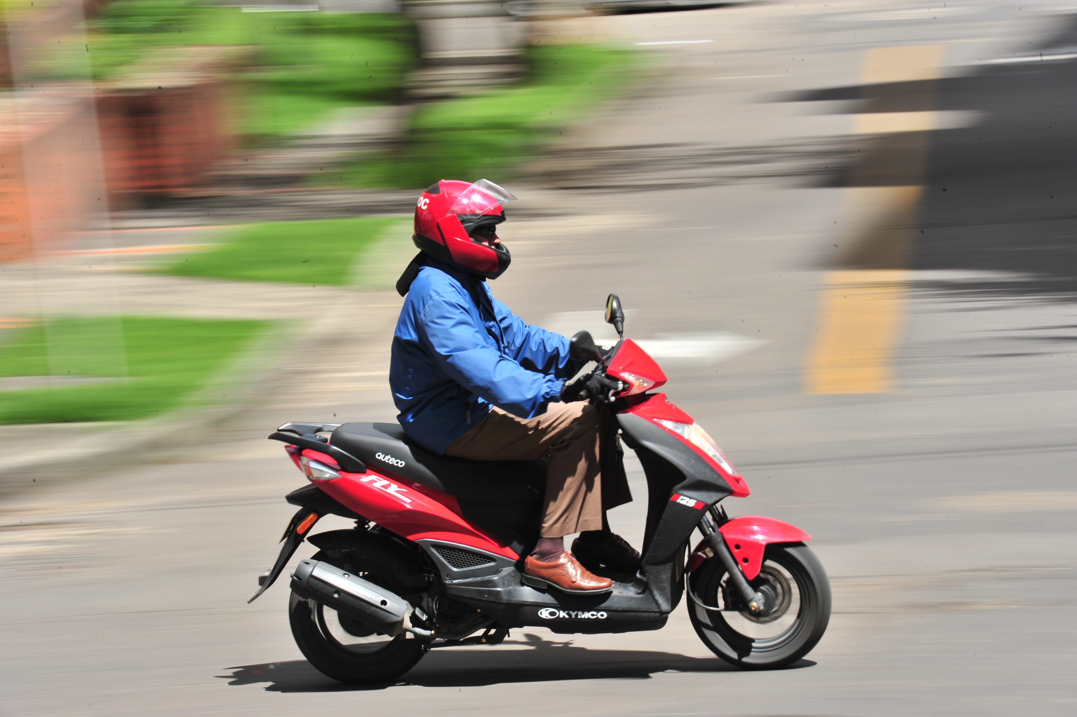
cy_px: 358
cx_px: 538
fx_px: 5979
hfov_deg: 10.3
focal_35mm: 200
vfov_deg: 6.9
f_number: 22
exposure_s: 1/25
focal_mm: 200
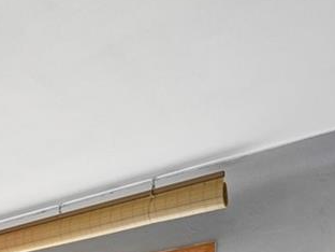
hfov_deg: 22.9
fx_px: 668
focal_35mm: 69
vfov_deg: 17.2
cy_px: 463
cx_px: -169
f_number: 11
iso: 400
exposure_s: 1/6
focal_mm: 14
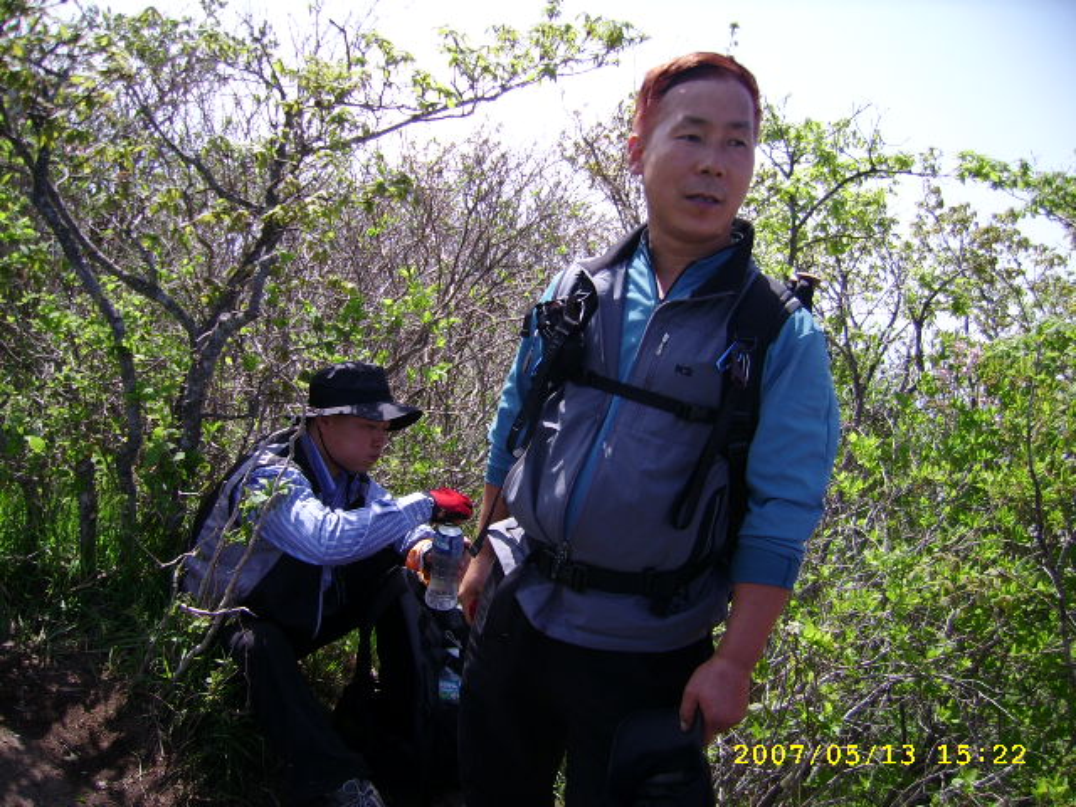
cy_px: 404
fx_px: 1088
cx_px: 538
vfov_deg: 40.7
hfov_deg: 52.6
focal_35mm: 35
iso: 50
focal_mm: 5.95
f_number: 2.8
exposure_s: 1/594
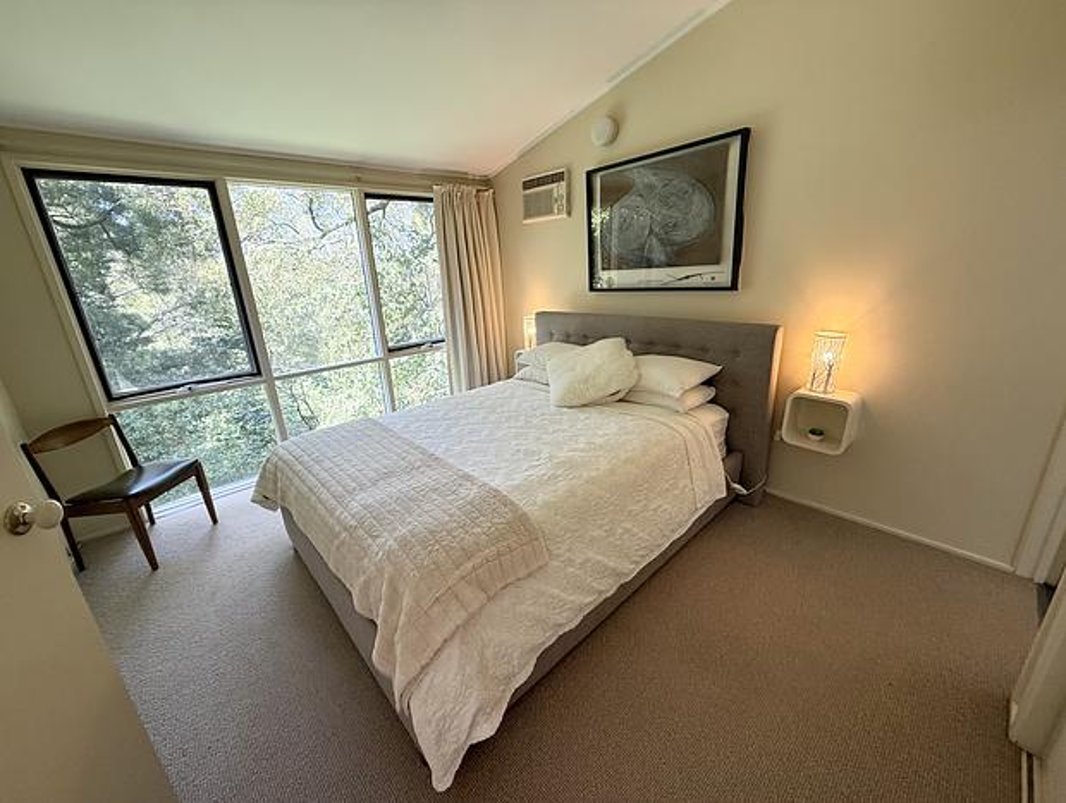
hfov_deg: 102.0
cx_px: 533
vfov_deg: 85.8
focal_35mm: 14
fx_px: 432
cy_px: 402
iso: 100
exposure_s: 1/99
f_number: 2.2
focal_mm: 2.22
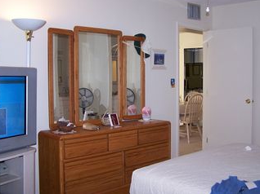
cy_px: 82
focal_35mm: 44
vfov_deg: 32.8
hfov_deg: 43.0
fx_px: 330
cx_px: 139
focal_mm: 6.3
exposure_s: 1/60
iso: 140
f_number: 2.8
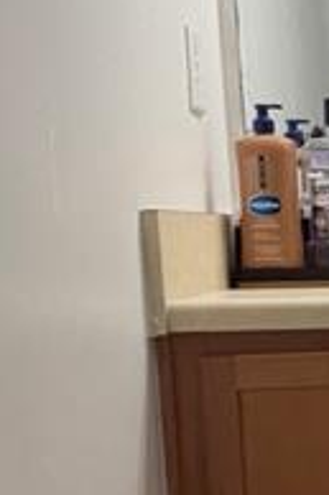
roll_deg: +2.0
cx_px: 689
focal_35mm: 99
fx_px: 1359
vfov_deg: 20.4
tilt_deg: -7.2
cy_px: 395
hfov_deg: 12.0
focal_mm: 6.76
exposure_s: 1/120
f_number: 1.78
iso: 64
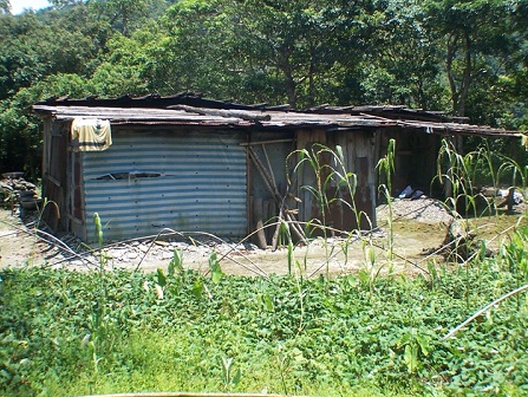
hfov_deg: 33.7
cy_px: 178
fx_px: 870
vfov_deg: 25.7
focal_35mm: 57
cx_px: 281
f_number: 3.2
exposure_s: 1/500
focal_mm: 8.5
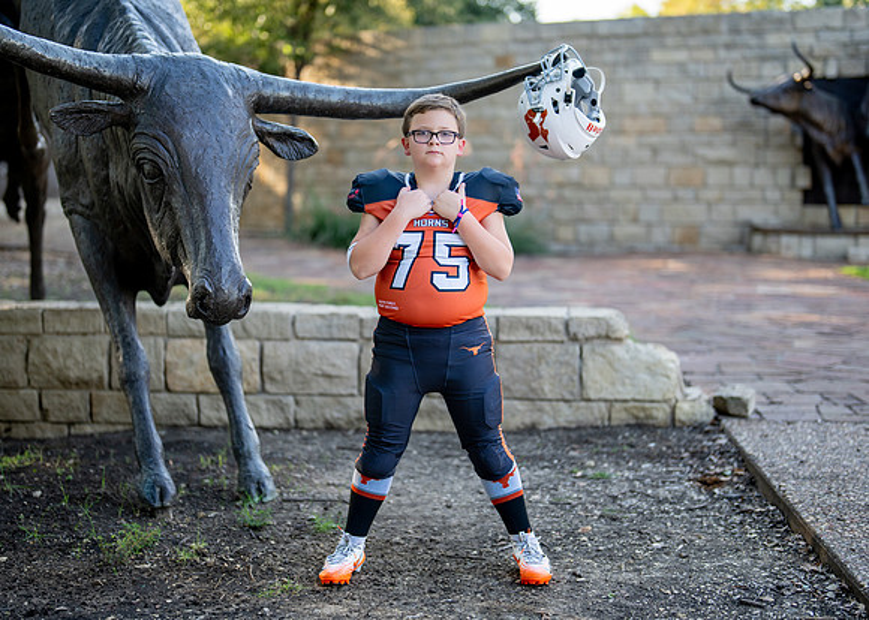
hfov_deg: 32.3
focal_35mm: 61
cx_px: 422
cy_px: 298
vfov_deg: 23.4
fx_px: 1500
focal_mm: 50
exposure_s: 1/1600
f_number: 1.2
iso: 200
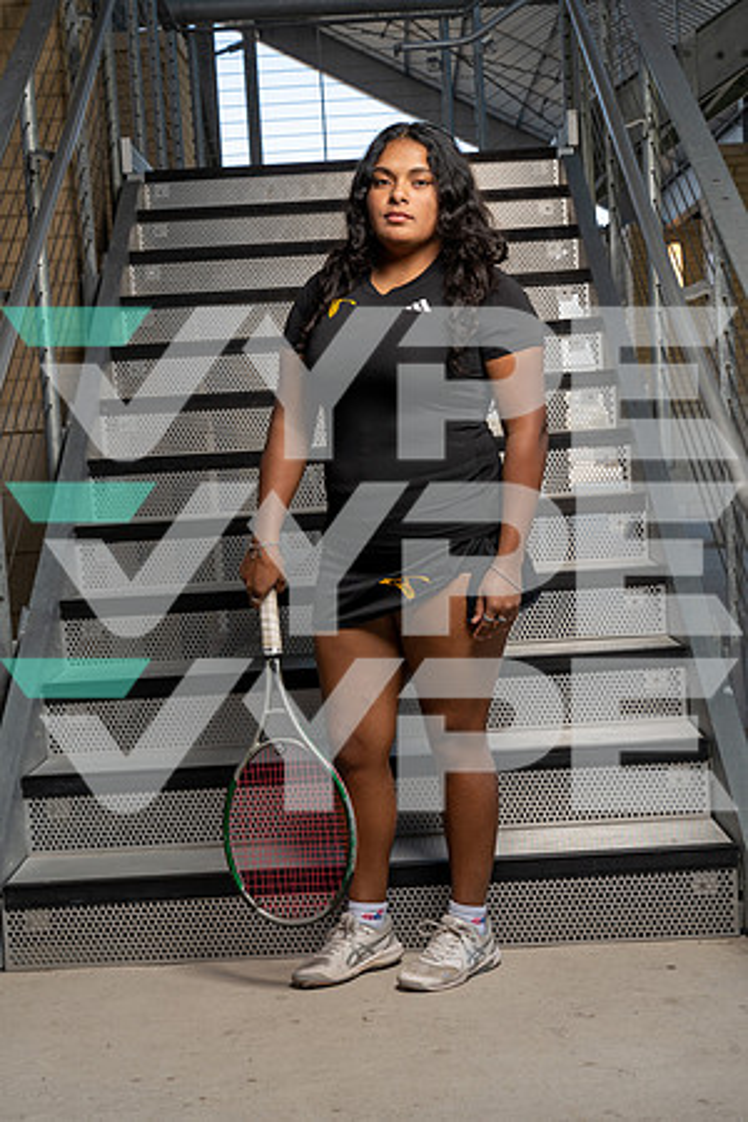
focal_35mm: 57
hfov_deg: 23.8
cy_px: 561
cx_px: 374
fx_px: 1776
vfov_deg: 35.1
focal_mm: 57
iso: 250
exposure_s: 1/250
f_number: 8
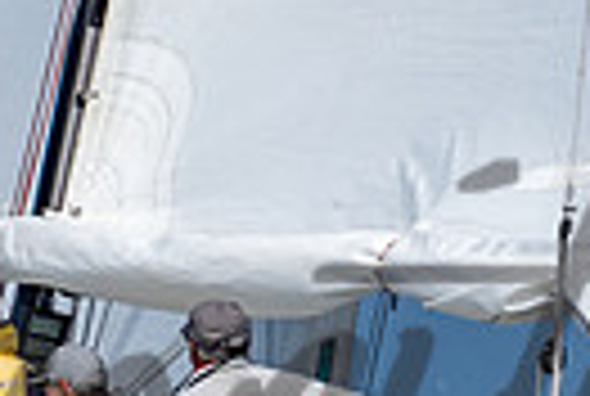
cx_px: 16
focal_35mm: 1519
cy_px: 577
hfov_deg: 1.4
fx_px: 24951
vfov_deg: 0.9
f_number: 6.3
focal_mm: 200
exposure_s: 1/2500
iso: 200
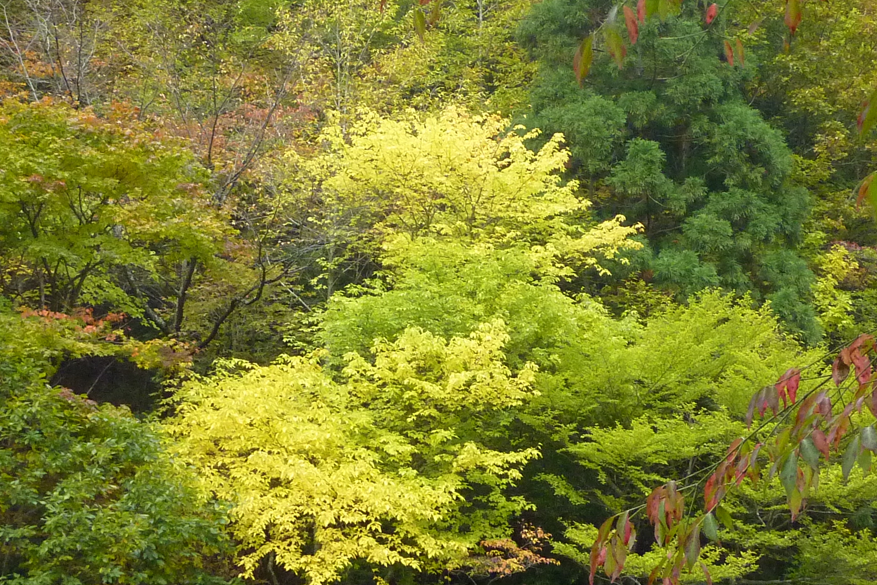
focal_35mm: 108
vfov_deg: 12.7
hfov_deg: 18.9
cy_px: 356
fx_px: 2631
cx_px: 433
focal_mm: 8.5
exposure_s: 1/320
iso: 320
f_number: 3.8
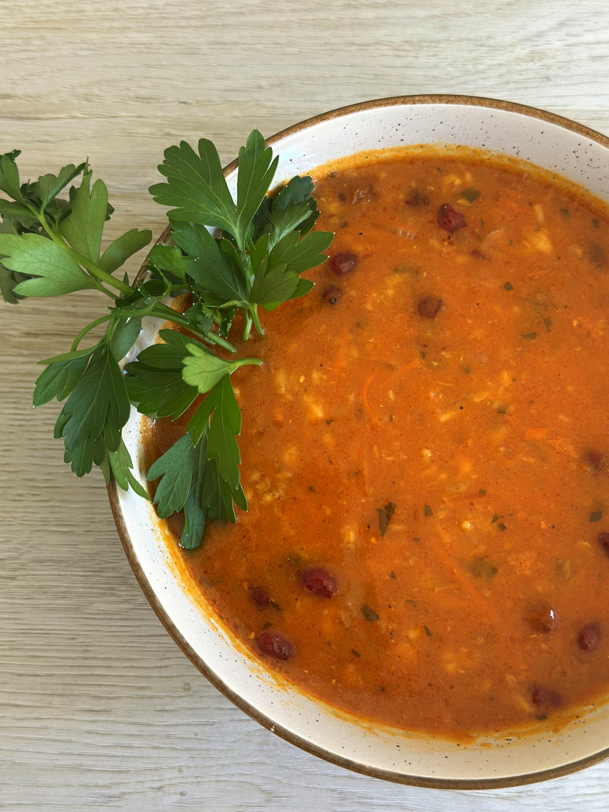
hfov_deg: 29.7
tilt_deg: -83.9
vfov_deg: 38.9
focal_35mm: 49
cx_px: 310
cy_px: 407
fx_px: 1150
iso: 125
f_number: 1.78
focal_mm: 6.86
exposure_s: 1/72
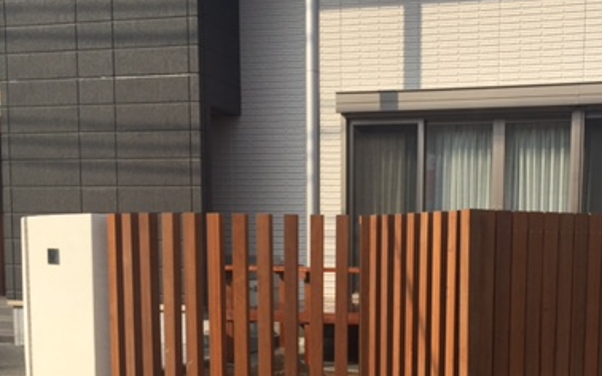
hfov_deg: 37.9
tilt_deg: -6.6
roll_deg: -0.8
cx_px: 451
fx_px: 853
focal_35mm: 52
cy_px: 352
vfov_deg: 24.0
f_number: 2.2
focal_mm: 4.15
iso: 32
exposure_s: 1/1883
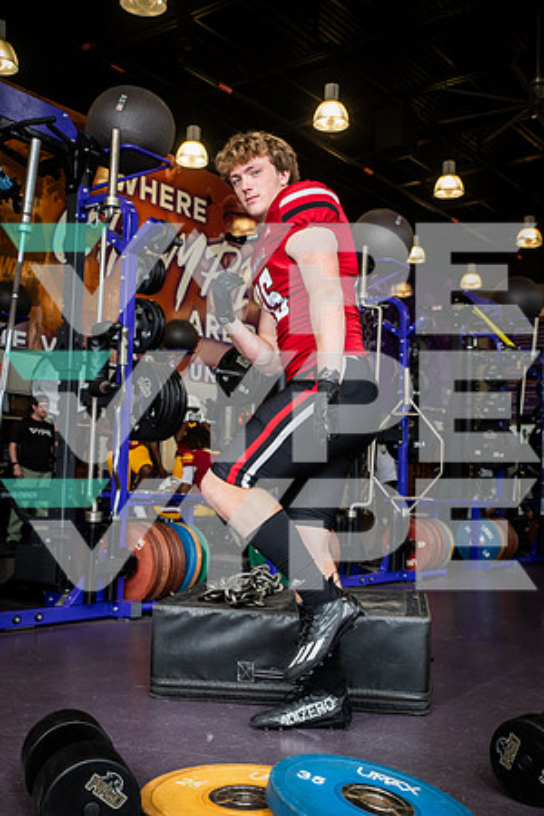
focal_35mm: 40
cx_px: 272
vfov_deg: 48.5
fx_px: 907
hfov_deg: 33.4
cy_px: 408
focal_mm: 40
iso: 500
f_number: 5.6
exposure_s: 1/250
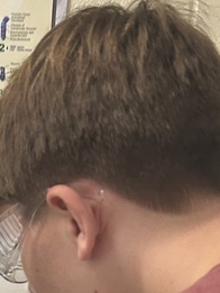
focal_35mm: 102
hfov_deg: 13.5
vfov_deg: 17.6
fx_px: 864
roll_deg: -0.8
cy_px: 415
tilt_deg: -12.7
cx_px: -134
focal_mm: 5.7
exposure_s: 1/60
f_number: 1.5
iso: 200
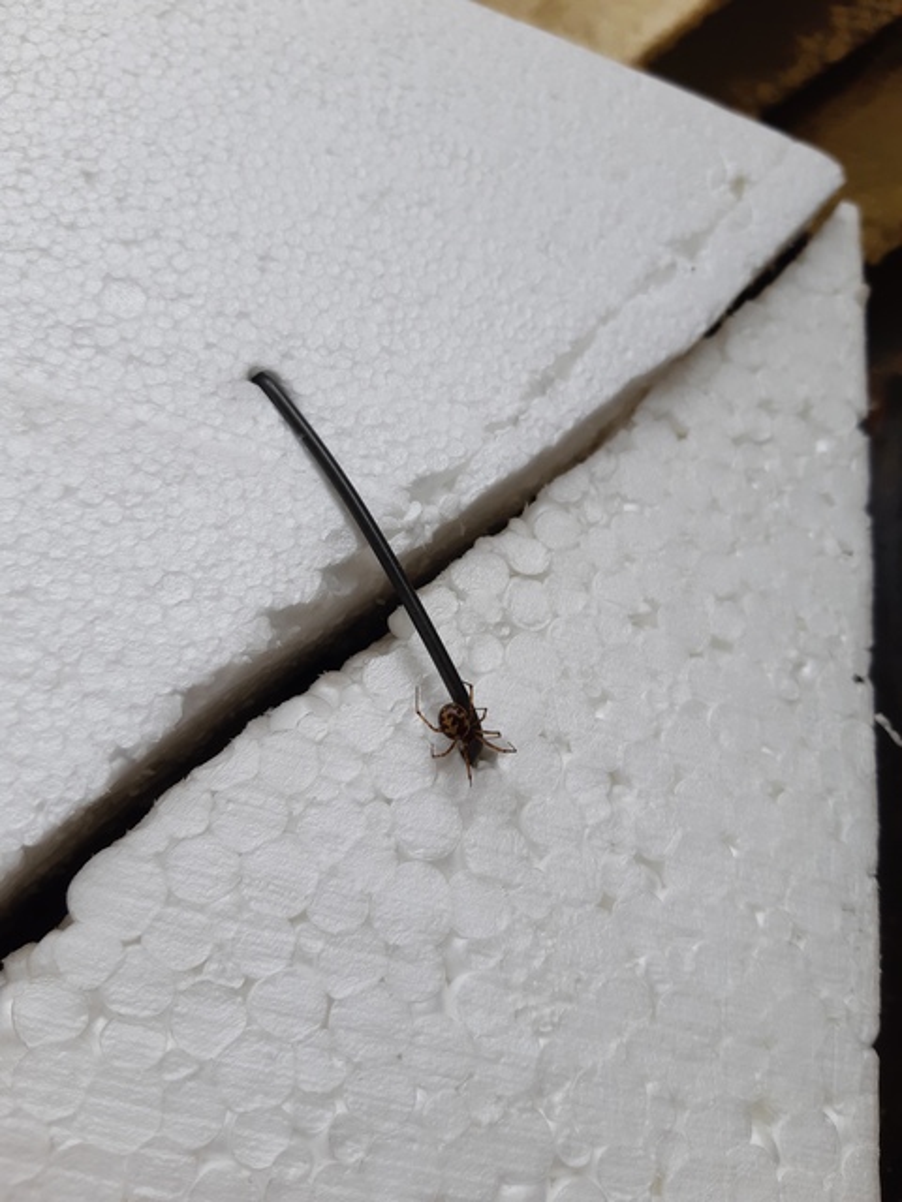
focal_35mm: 26
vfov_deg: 67.3
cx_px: 451
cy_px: 601
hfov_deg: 53.1
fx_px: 903
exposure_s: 1/1391
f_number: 1.7
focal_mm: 3.93
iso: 40
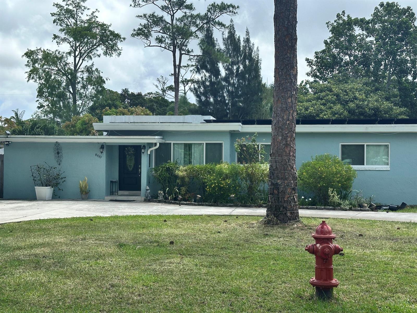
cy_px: 156
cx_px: 208
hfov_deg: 39.7
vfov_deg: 30.3
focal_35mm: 48
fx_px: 578
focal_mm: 6.86
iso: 64
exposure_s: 1/2890
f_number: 1.78
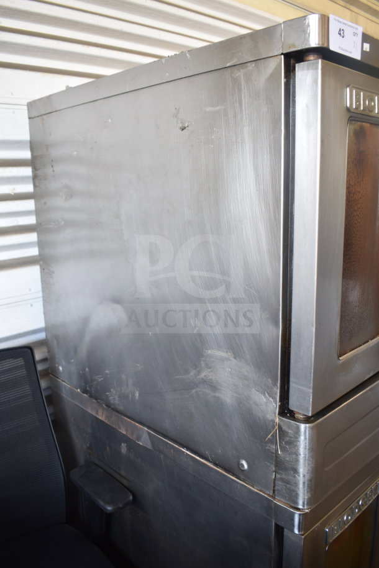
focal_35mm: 30
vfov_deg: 61.9
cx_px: 190
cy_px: 284
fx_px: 474
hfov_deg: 43.6
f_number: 3.5
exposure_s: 1/30
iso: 250
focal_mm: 20
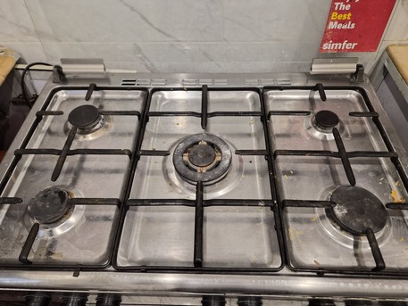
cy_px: 153
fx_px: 271
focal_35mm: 23
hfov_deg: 73.9
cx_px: 204
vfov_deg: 58.9
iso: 640
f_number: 1.8
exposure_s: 1/100
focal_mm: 5.4
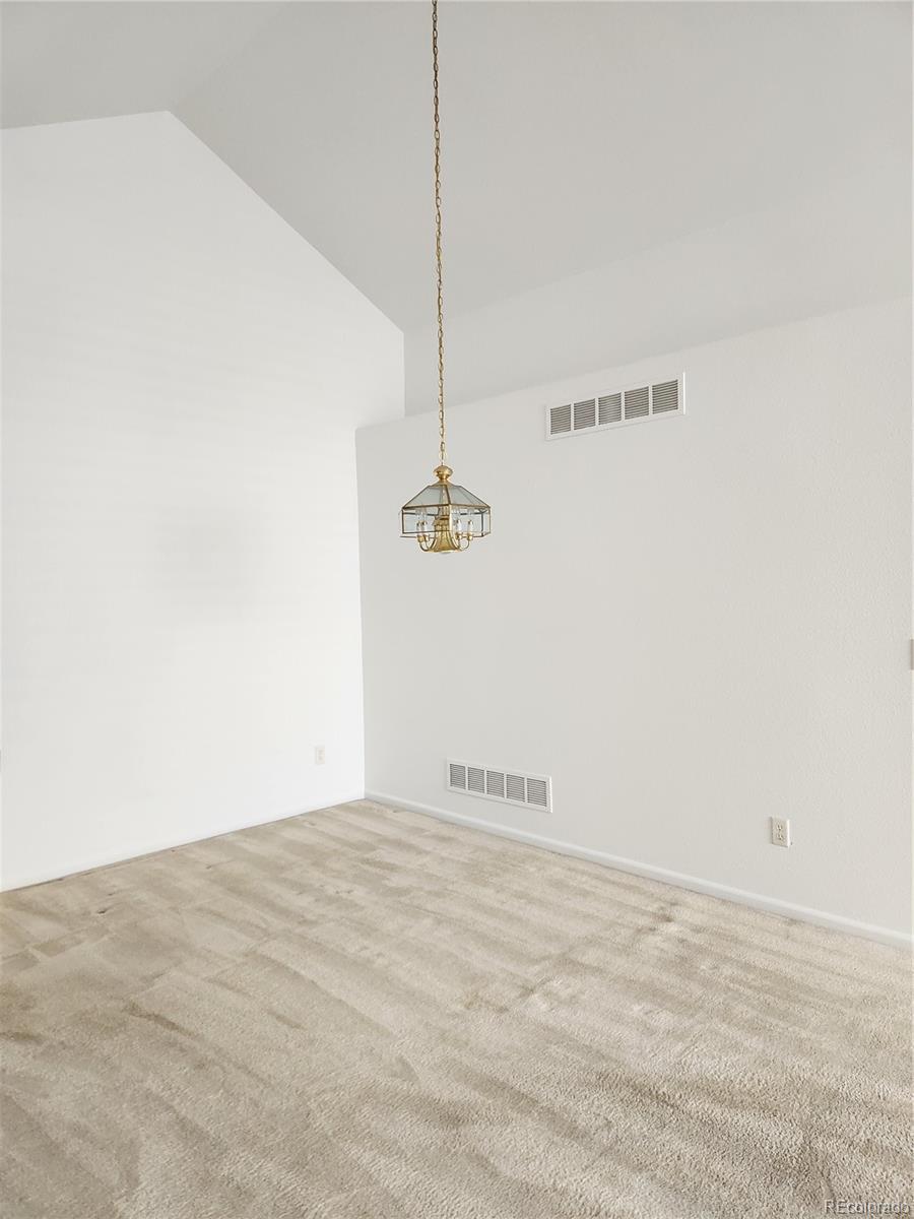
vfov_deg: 73.9
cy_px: 610
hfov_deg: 58.9
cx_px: 457
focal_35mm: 23
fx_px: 810
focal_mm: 5.4
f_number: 1.8
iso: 200
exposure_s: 1/180
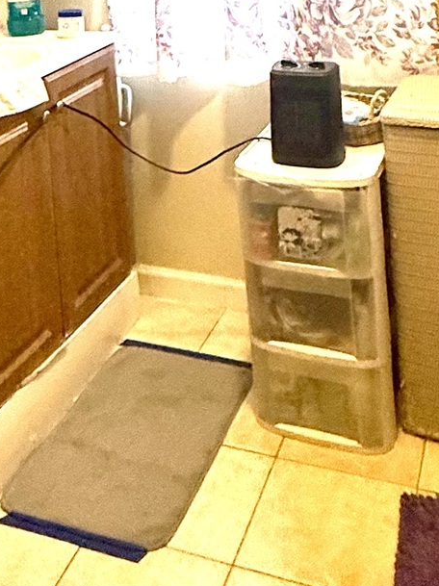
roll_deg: +3.3
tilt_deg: -2.6
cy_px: -86
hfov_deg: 27.3
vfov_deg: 31.4
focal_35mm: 53
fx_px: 897
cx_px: 141
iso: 320
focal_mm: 2.22
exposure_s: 1/60
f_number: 2.2
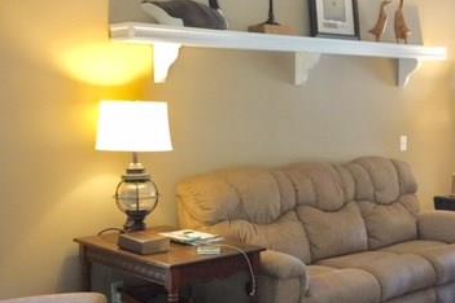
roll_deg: -0.5
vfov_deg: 24.4
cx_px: 299
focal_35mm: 55
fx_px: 695
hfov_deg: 35.9
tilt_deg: -9.4
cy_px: 224
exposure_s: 1/15
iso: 100
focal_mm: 4.15
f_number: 2.2
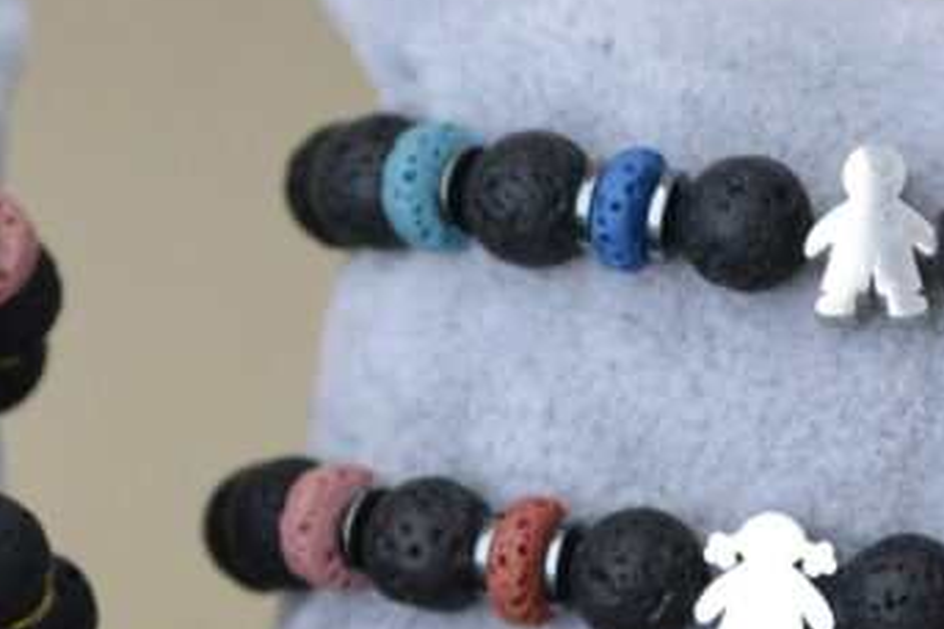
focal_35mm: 579
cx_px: 196
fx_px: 15181
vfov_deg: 2.4
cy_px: 441
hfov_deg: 3.6
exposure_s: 1/125
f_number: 4.5
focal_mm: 110
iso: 1400
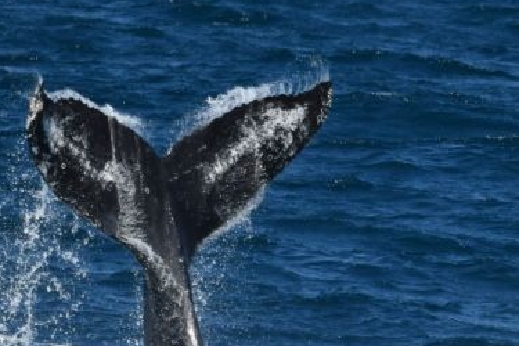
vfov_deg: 1.3
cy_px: 218
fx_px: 15381
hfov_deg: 1.9
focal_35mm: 1067
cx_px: 482
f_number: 6.3
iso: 800
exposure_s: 1/8000
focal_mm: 500
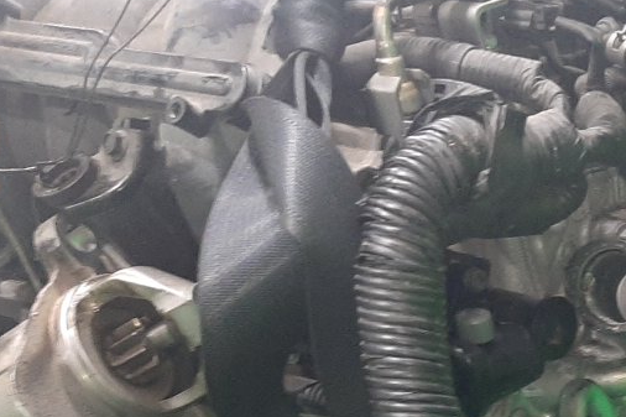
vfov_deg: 16.6
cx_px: 805
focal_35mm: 77
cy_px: 558
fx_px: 1338
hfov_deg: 23.4
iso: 179
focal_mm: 3.93
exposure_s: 1/33
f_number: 1.7
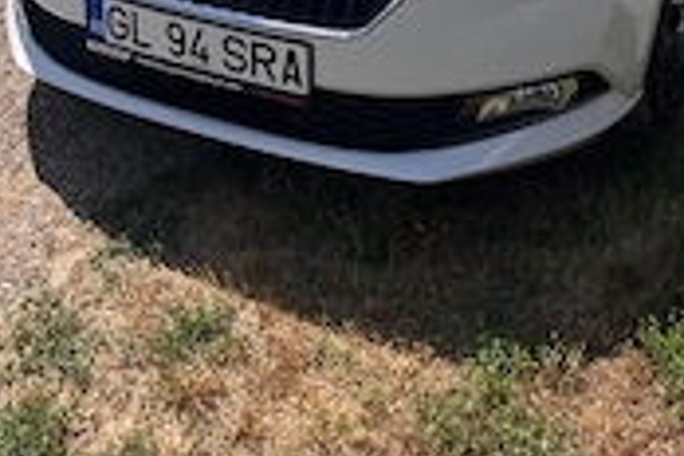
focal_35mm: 62
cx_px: 350
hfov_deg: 32.4
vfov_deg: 18.6
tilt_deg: -18.2
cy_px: -283
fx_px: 1178
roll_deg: +2.2
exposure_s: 1/6897
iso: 50
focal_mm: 5.1
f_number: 1.6
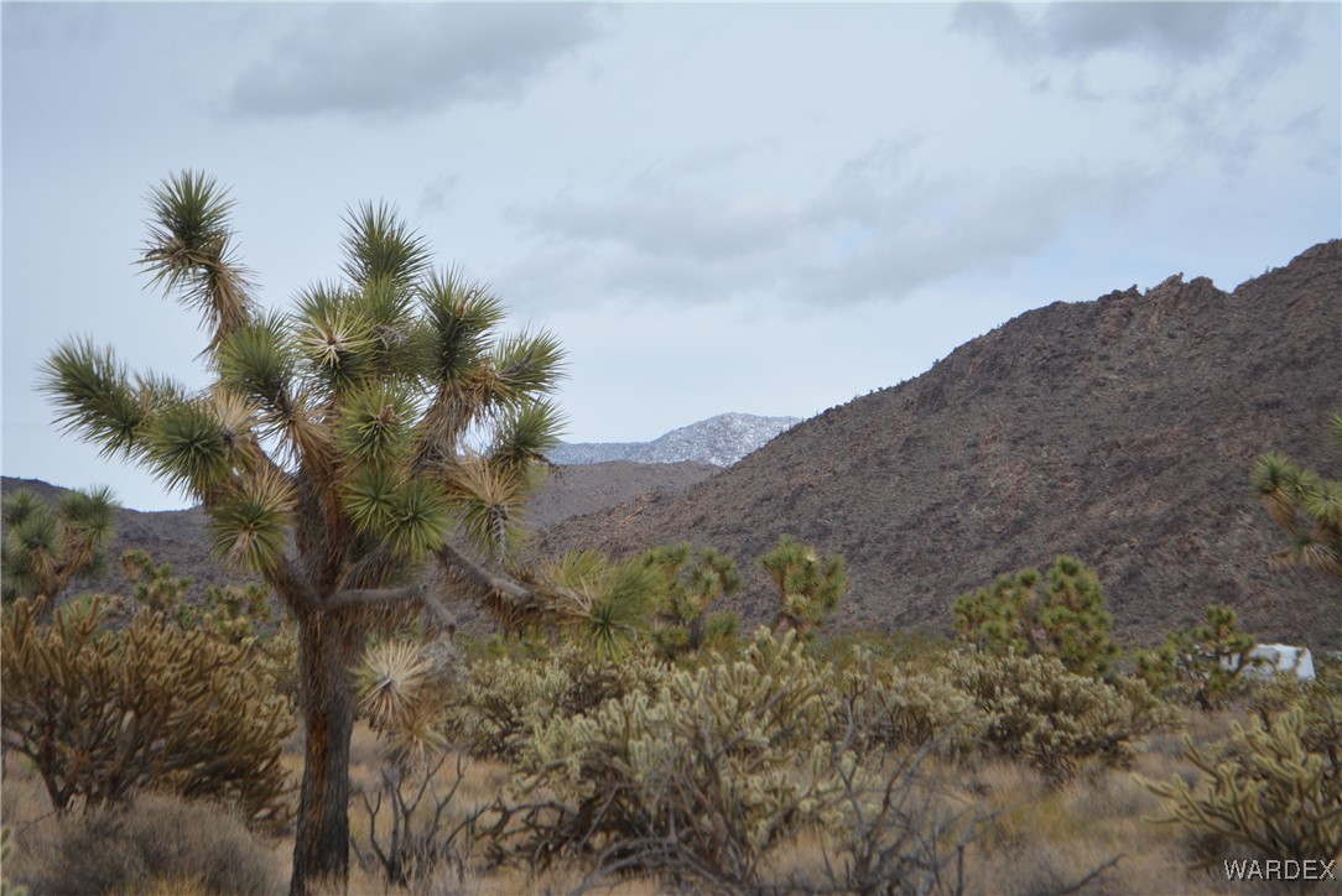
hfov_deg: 24.6
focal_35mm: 82
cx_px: 671
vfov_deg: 16.6
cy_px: 448
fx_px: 3077
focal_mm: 55
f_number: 7.1
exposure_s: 1/1600
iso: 400
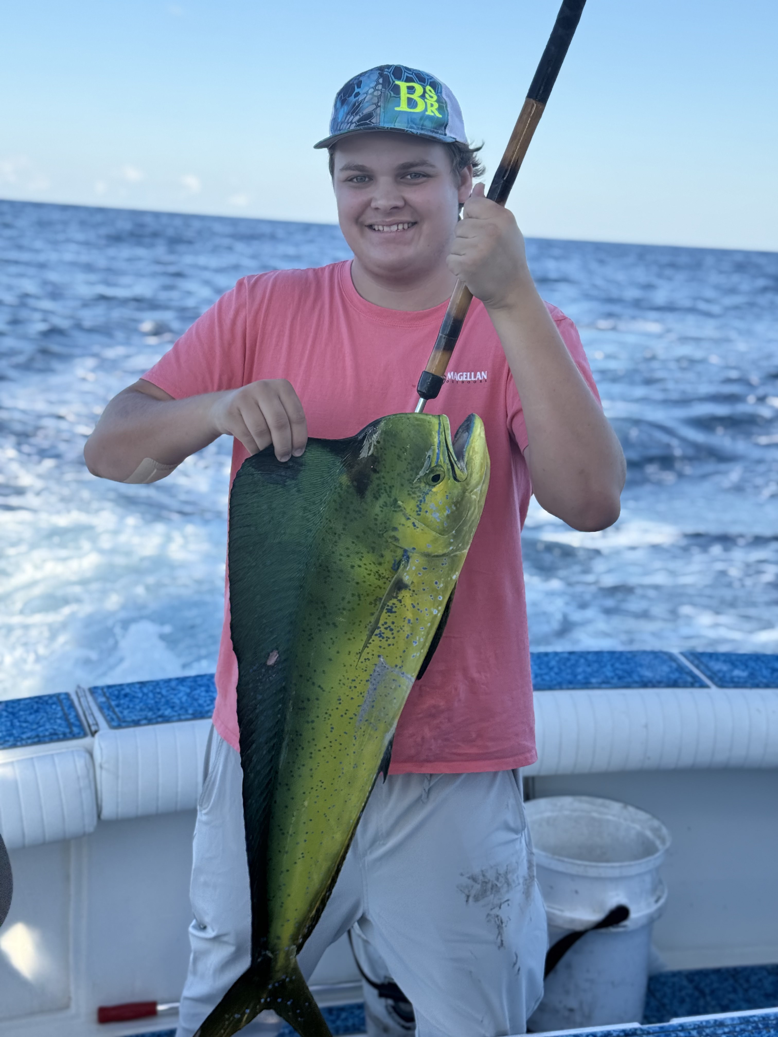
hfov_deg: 30.3
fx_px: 1438
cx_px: 389
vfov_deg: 39.7
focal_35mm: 48
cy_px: 518
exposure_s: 1/2342
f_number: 1.78
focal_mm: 6.76
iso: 100
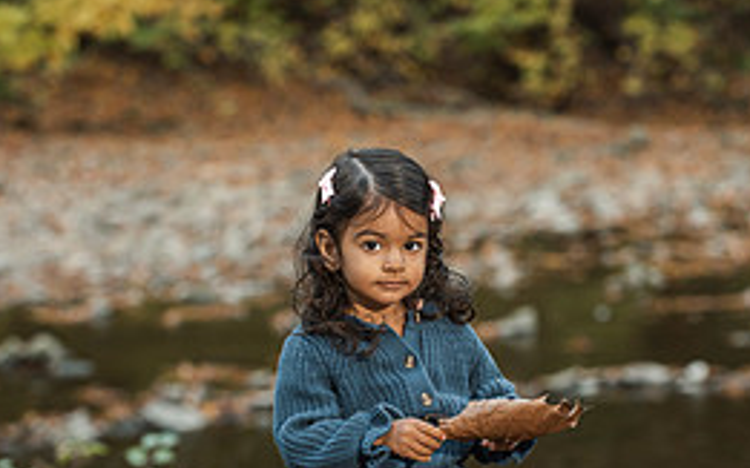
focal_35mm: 172
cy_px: 393
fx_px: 3515
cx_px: 417
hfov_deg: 12.2
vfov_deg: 7.6
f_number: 4
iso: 640
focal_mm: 98
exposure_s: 1/125
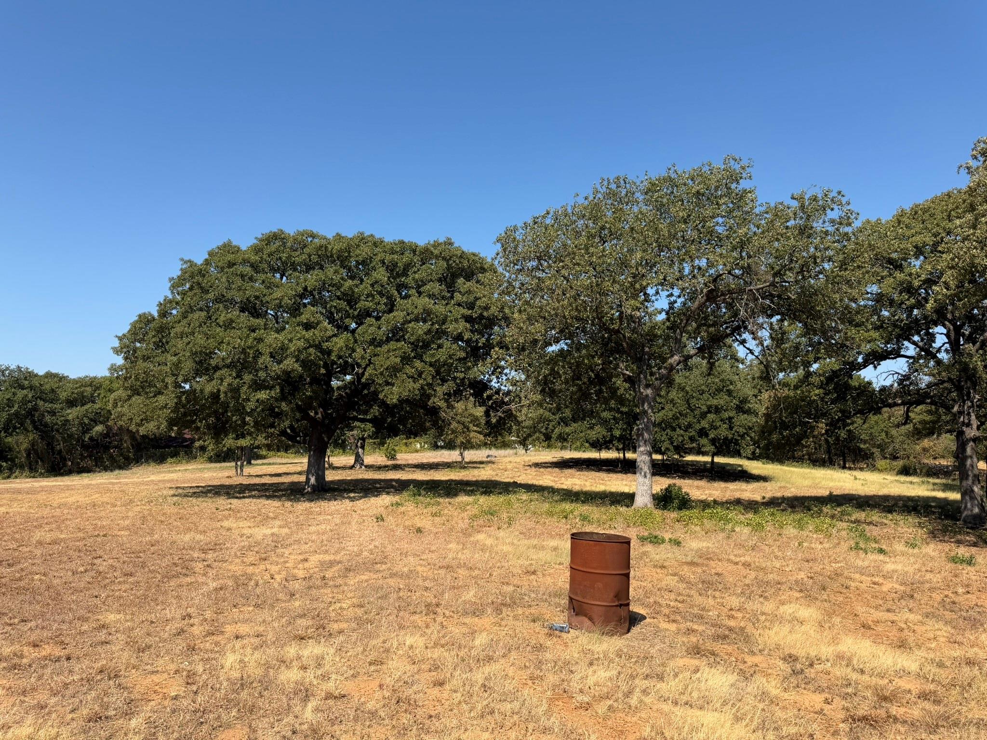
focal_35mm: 24
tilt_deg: +6.3
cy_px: 370
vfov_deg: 56.8
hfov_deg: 71.6
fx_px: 684
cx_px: 494
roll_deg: +0.5
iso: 80
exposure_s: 1/3953
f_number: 1.78
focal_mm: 6.76
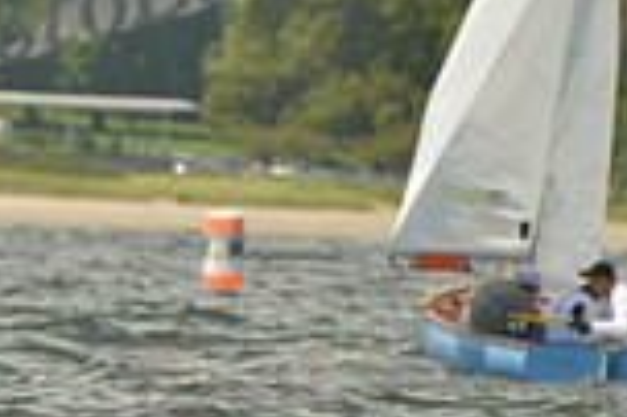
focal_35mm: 765
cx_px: -342
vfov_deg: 1.8
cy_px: 262
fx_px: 13309
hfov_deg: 2.7
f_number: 8
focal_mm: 200
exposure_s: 1/1250
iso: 200
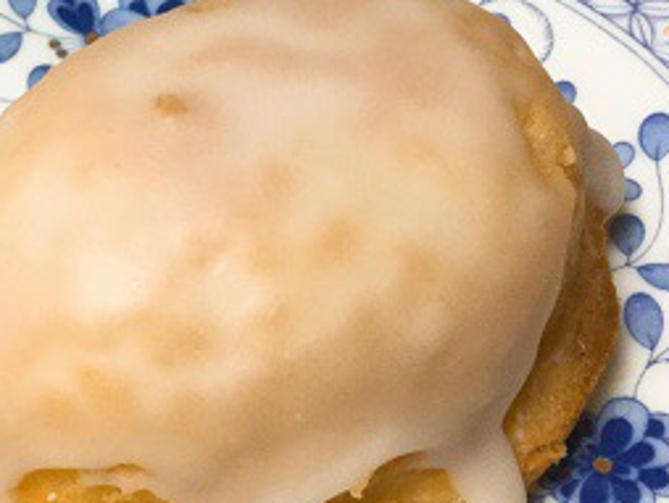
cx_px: 166
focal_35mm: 78
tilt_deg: -55.4
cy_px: 263
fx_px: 1509
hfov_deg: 24.7
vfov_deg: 18.9
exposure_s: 1/30
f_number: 2.4
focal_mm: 3.3
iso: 64
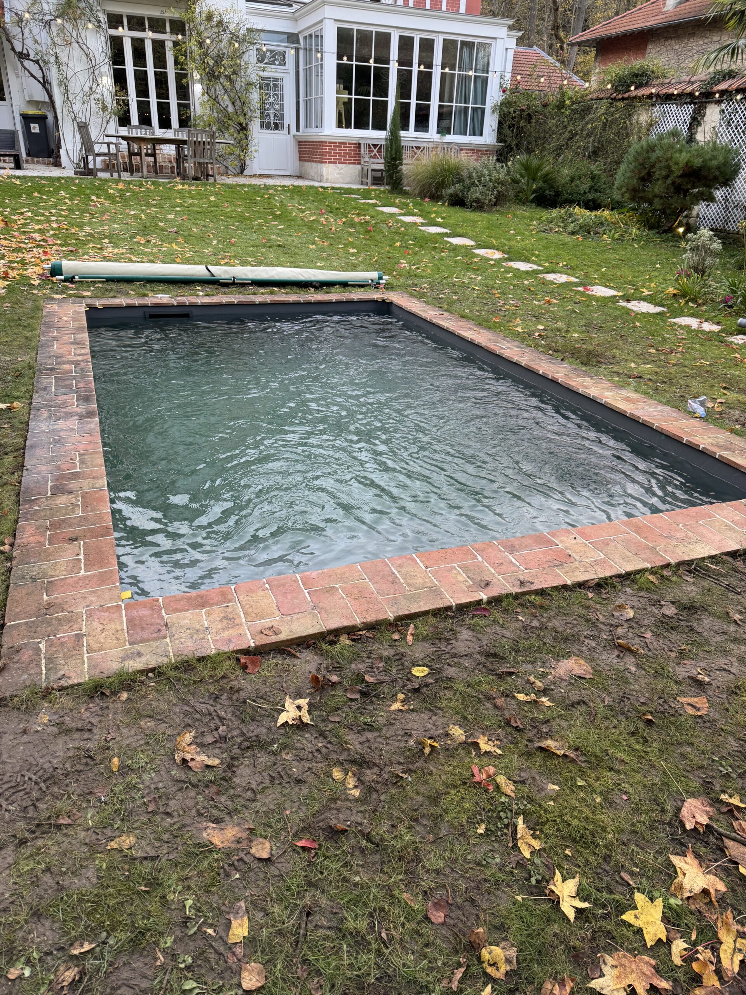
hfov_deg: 56.8
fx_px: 690
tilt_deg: -25.5
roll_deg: -2.4
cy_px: 498
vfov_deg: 71.6
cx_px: 373
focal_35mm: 24
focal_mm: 6.76
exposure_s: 1/100
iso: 100
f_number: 1.78
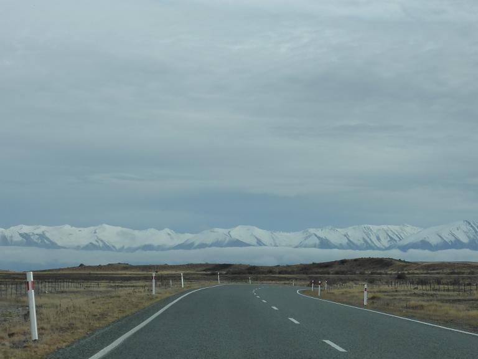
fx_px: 1174
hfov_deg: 23.0
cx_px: 239
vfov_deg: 17.4
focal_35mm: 85
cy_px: 180
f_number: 5.1
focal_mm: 14.2
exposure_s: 1/640
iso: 160
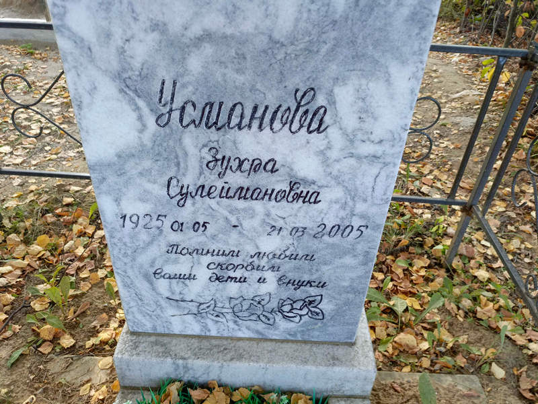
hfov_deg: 69.4
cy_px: 202
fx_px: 389
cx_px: 269
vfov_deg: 54.9
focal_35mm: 25
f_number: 1.69
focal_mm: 4.76
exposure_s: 1/60
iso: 190
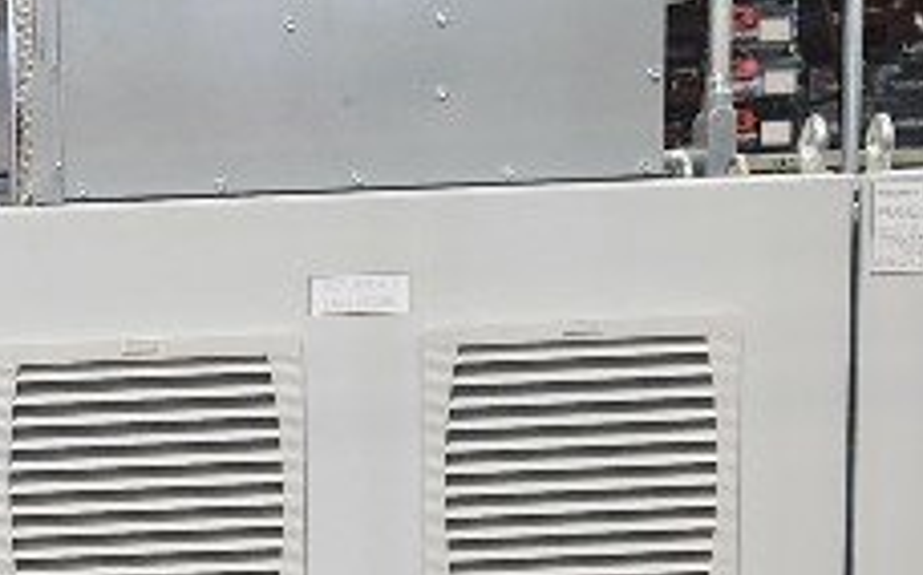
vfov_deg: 11.7
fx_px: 2689
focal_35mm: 107
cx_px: -61
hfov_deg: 18.8
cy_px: 867
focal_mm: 5.4
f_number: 1.8
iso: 800
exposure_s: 1/120
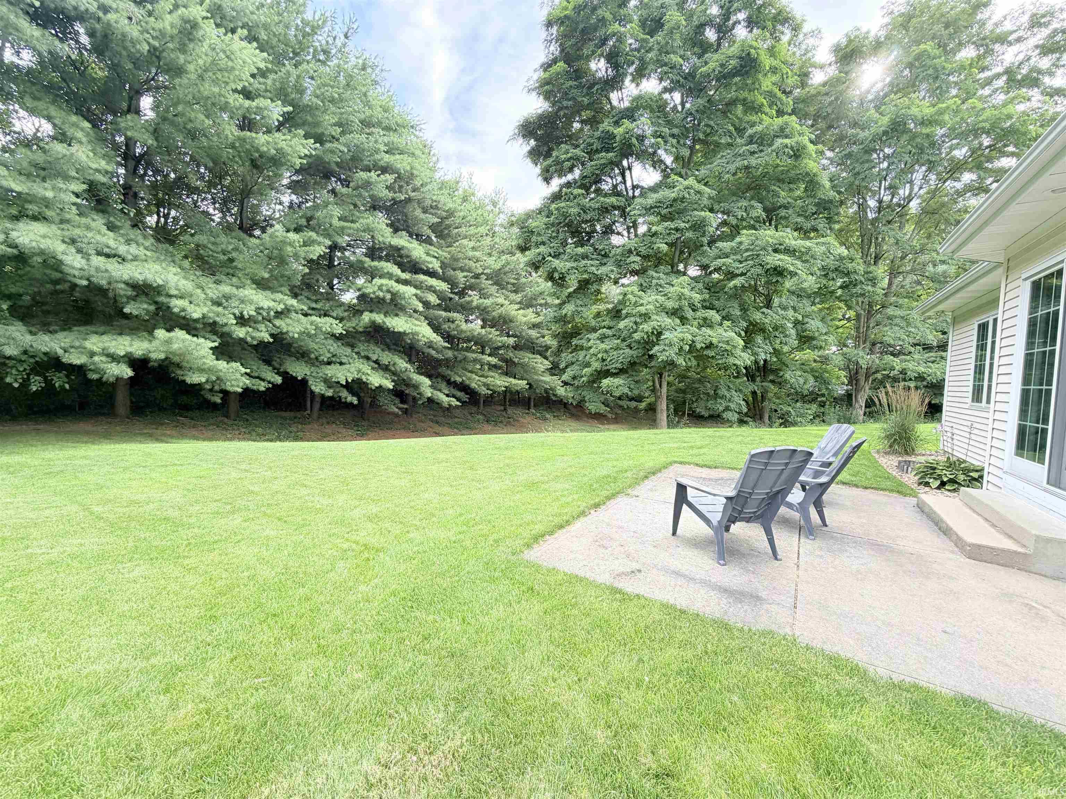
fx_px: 431
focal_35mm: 14
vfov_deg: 85.7
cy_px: 400
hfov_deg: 102.1
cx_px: 533
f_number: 2.2
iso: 64
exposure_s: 1/176
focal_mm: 2.22
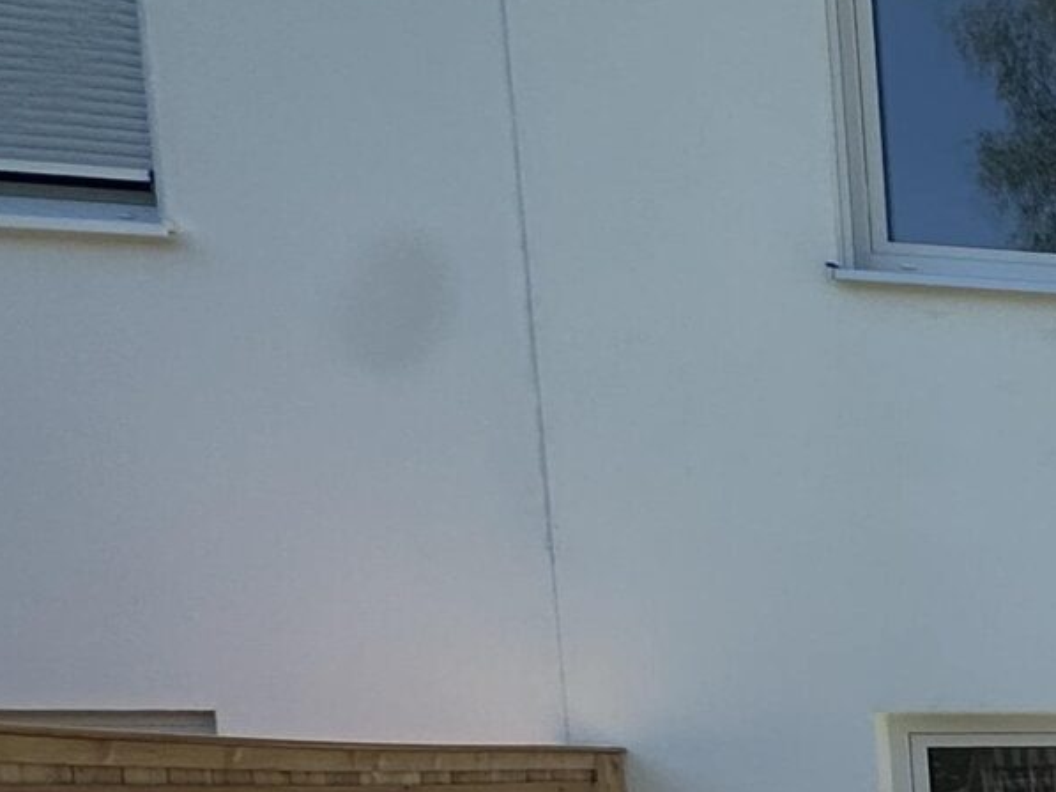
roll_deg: +1.0
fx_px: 1831
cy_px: 967
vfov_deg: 22.4
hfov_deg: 19.4
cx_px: 2084
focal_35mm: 60
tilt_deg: -5.3
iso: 40
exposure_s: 1/1416
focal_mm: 2.22
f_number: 2.2
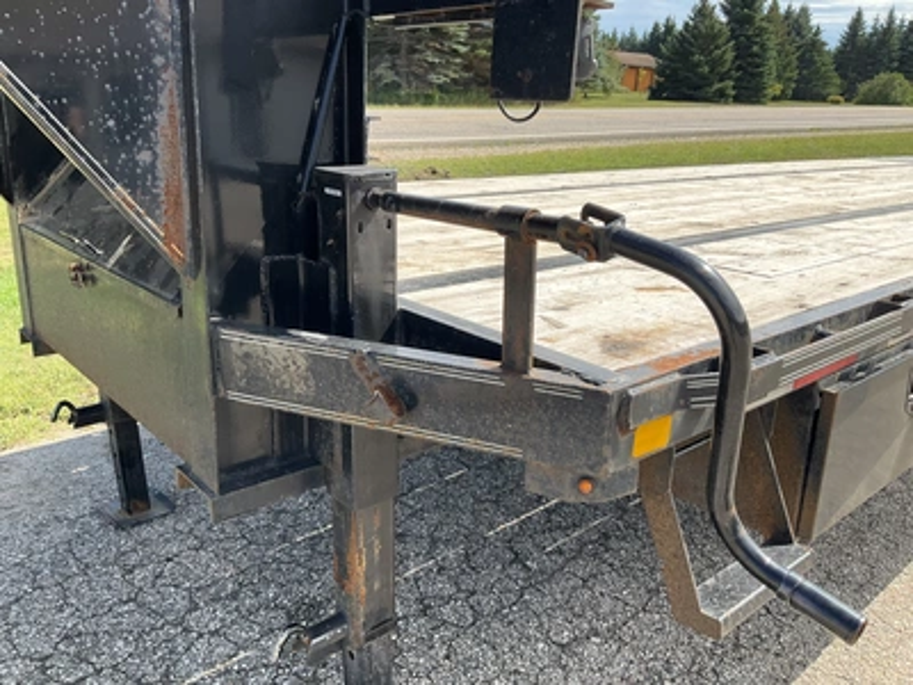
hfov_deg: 61.7
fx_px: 765
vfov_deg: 48.2
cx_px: 456
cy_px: 342
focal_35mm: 29
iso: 25
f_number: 1.8
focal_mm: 3
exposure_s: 1/465
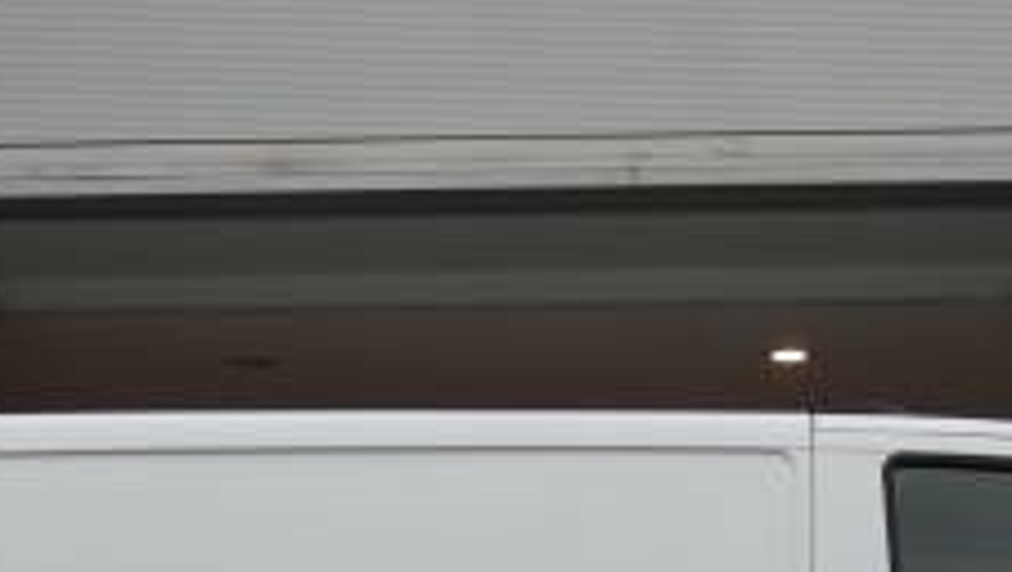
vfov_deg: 8.6
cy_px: 838
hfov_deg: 15.5
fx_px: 3719
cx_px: 652
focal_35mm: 138
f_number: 5
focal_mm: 31
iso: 125
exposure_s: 1/160
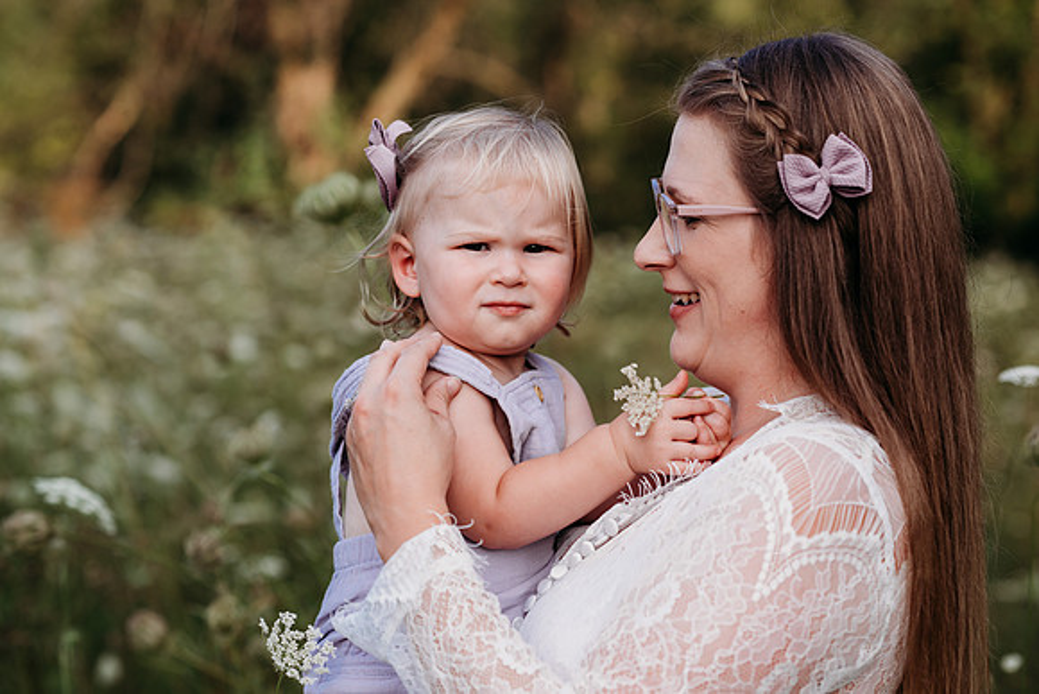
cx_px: 520
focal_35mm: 85
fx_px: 2454
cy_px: 347
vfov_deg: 16.1
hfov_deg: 23.9
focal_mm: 85
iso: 250
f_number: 3.5
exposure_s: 1/1250
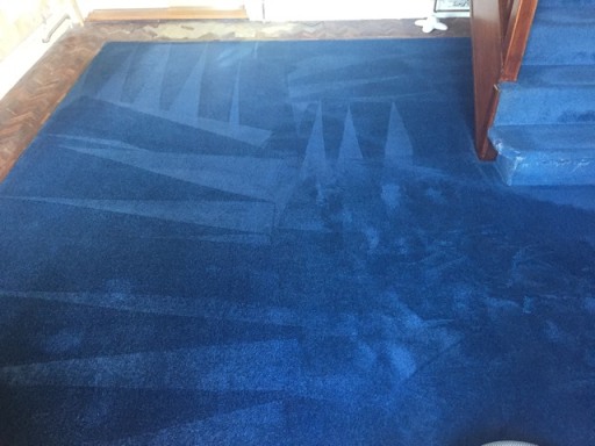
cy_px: 223
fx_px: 498
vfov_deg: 48.2
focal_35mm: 29
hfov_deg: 61.7
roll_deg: +3.4
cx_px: 298
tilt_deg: -39.1
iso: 250
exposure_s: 1/25
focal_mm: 4.15
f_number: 2.2
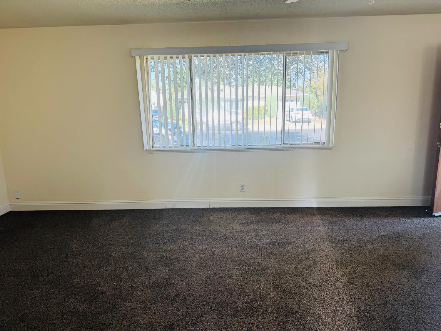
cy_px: 166
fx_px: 306
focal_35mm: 24
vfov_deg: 56.8
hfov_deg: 71.6
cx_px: 220
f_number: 1.78
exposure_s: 1/143
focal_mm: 6.76
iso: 64
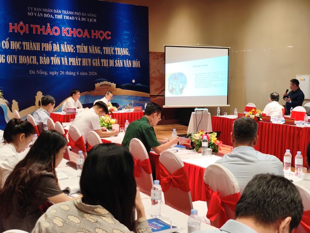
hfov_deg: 38.2
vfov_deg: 29.1
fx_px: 448
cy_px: 116
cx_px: 155
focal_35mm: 50
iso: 800
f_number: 1.9
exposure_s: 1/100
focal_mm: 7.1
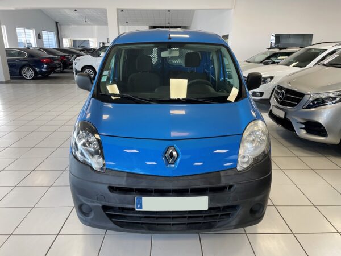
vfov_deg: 53.1
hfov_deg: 67.3
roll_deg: +1.0
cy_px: 128
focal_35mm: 26
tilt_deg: -15.2
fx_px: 256
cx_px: 170
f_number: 1.6
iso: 80
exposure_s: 1/121
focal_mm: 4.2
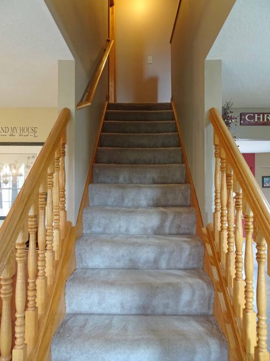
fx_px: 250
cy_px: 180
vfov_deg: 71.6
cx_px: 135
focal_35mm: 24
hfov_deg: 56.8
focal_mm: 4.1
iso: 640
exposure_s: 1/30
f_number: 3.5
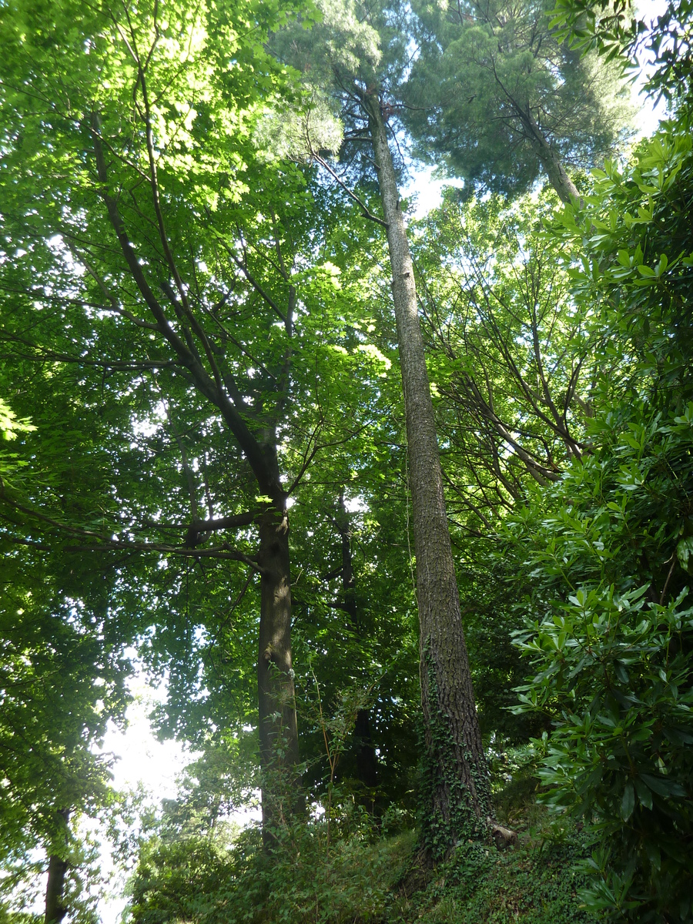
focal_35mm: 25
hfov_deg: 54.9
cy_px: 462
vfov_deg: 69.4
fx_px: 667
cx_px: 346
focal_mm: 4.1
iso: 80
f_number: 3.3
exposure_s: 1/50
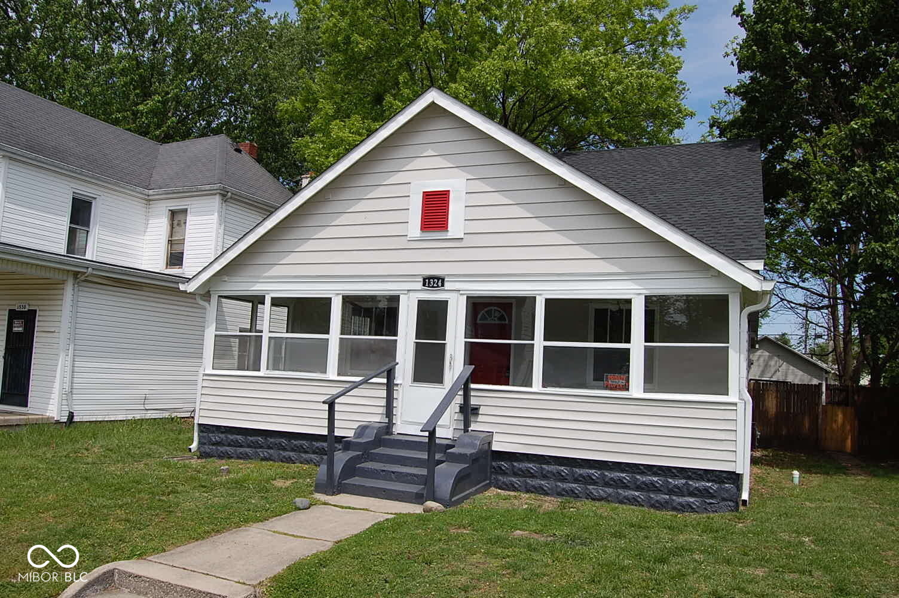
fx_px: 674
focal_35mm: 27
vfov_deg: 47.8
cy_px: 299
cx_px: 450
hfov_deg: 67.4
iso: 200
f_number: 10
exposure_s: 1/400
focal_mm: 18
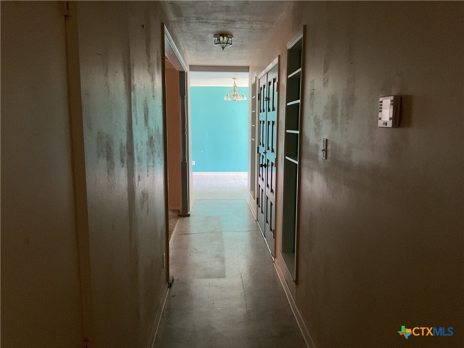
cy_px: 174
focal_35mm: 29
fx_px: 389
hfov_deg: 61.7
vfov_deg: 48.2
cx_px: 232
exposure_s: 1/25
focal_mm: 3
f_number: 1.8
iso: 320
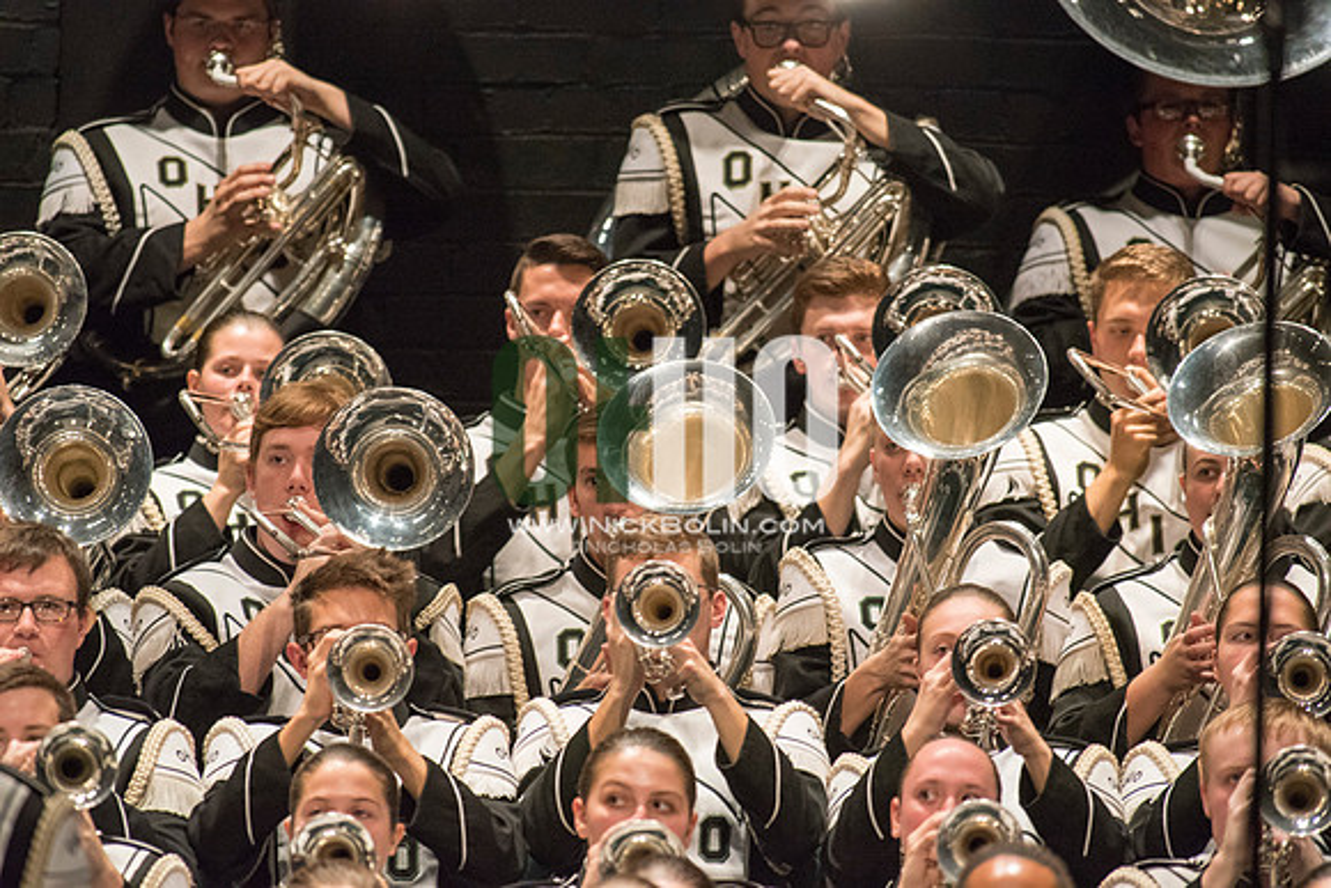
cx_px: 666
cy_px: 444
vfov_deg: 2.3
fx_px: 22187
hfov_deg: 3.4
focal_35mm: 600
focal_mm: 600
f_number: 5.6
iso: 4000
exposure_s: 1/320
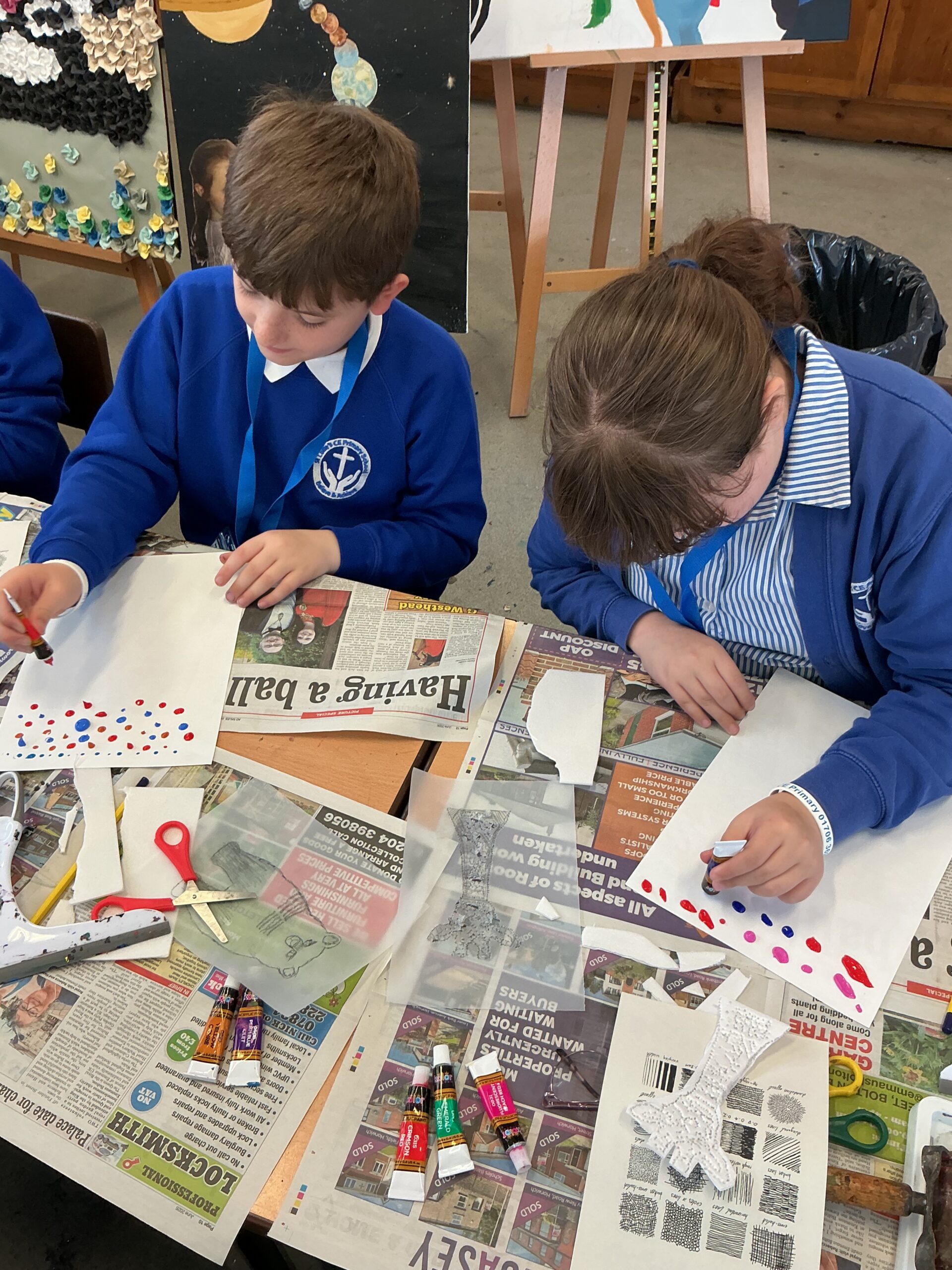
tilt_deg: -46.4
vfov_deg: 61.7
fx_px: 1063
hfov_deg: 48.2
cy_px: 635
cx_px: 476
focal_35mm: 29
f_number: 1.8
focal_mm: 3
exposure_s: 1/50
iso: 50
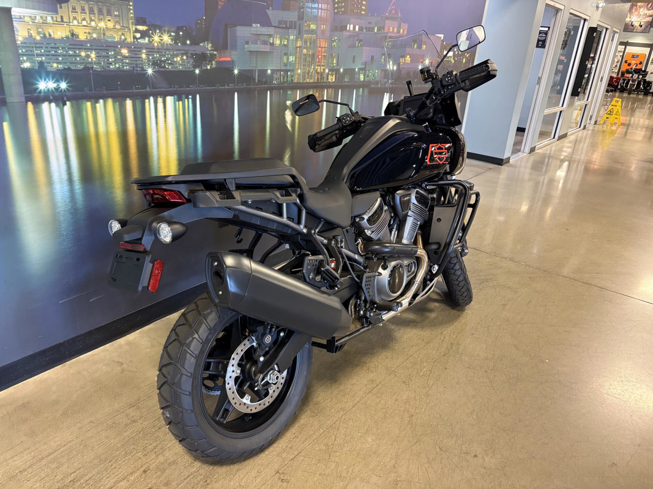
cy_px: 244
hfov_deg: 67.3
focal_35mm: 26
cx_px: 326
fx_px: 490
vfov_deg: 53.1
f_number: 1.6
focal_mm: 5.96
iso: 320
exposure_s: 1/60
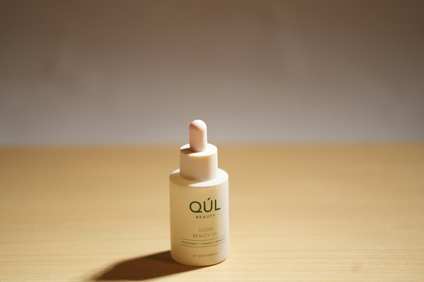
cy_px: 141
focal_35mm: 187
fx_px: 2202
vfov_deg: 7.3
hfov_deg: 11.0
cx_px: 212
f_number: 2.8
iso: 640
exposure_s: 1/1600
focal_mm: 187
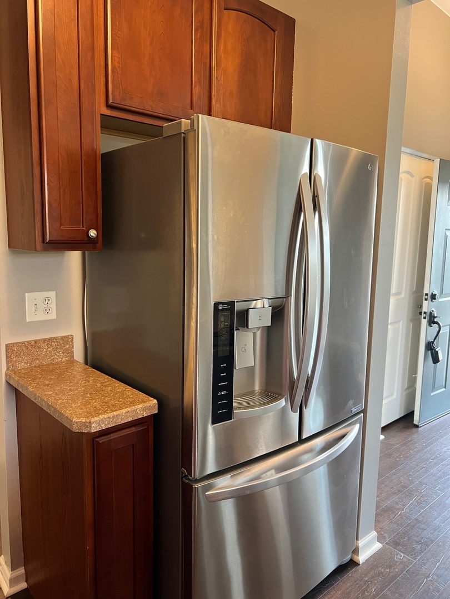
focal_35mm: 26
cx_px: 225
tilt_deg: -8.3
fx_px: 451
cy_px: 300
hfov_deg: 53.1
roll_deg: -2.0
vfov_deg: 67.3
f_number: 1.5
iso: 160
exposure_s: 1/60
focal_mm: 5.7
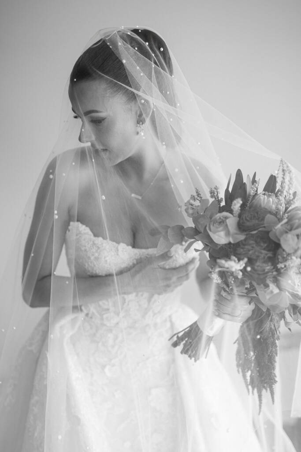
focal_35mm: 50
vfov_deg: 39.6
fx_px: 627
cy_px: 226
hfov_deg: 27.0
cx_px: 150
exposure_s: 1/250
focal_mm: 50
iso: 125
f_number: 1.4
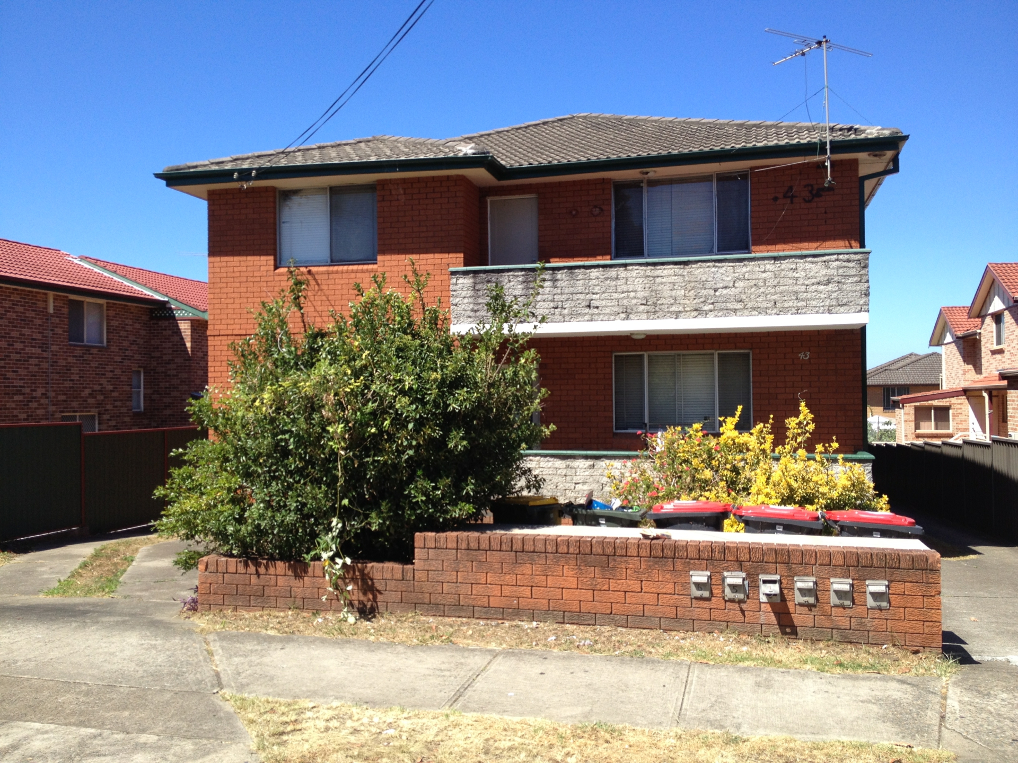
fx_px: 1029
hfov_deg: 52.6
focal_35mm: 35
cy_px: 382
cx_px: 509
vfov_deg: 40.7
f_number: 2.4
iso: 50
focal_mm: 4.28
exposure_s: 1/951
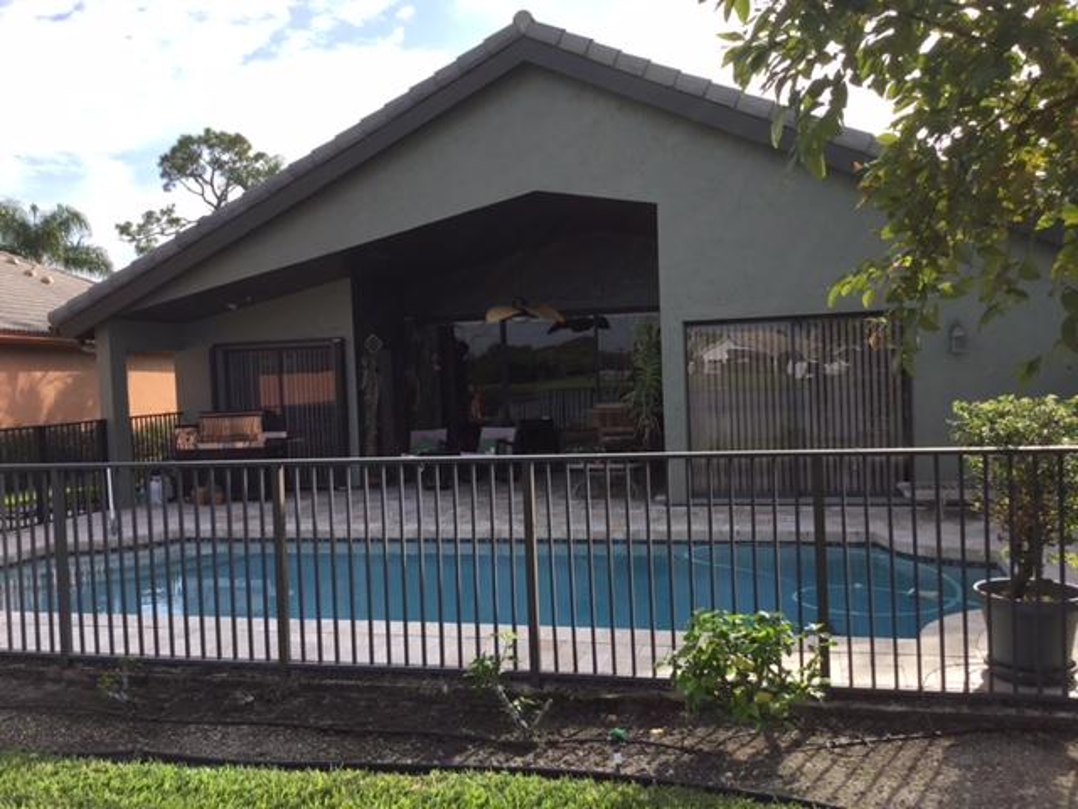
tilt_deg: -1.6
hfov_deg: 58.4
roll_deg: +3.0
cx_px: 539
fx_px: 965
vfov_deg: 45.4
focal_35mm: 31
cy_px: 404
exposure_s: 1/754
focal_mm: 3.3
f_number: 2.4
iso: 25
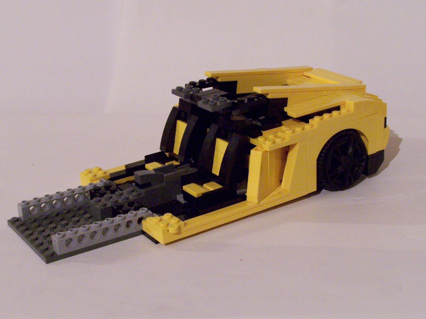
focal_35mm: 63
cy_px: 157
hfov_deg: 30.7
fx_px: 775
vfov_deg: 23.3
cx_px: 199
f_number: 4.5
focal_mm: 9.8
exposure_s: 1/8
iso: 400
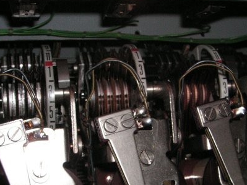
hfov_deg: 31.7
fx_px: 435
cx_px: 139
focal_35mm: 61
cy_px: 120
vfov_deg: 23.9
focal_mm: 6.3
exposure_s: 1/45
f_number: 6.6
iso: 160
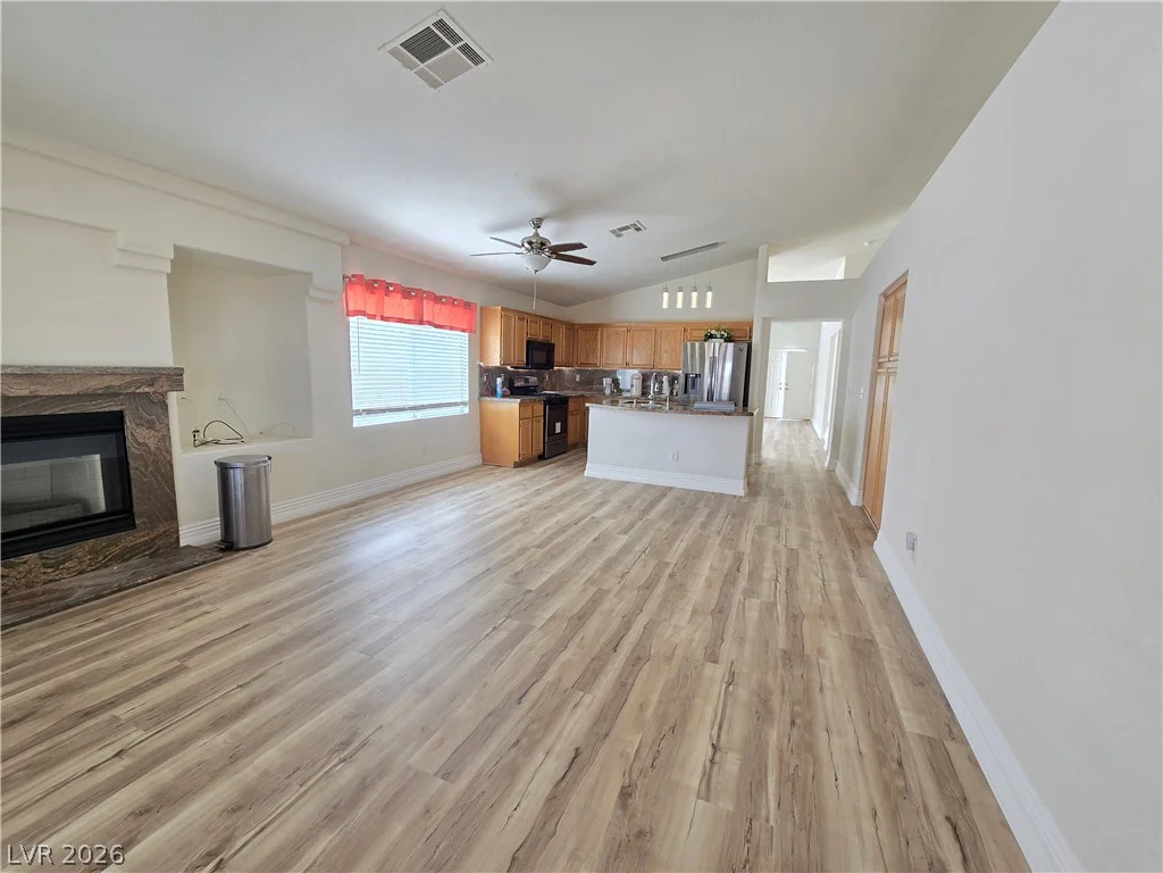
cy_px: 436
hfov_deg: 106.2
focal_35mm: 13
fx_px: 437
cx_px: 582
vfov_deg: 89.9
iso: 50
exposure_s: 1/60
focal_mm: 2.2
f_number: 2.2
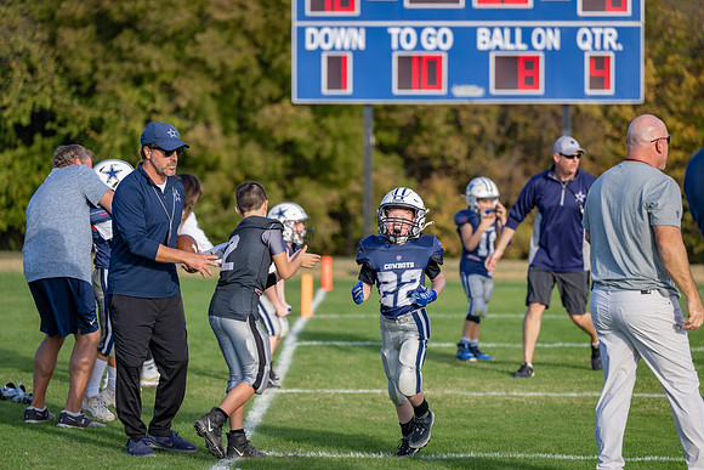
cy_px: 235
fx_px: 2640
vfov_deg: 10.2
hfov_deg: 15.2
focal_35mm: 135
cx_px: 352
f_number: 2.8
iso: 160
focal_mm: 135
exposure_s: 1/1250
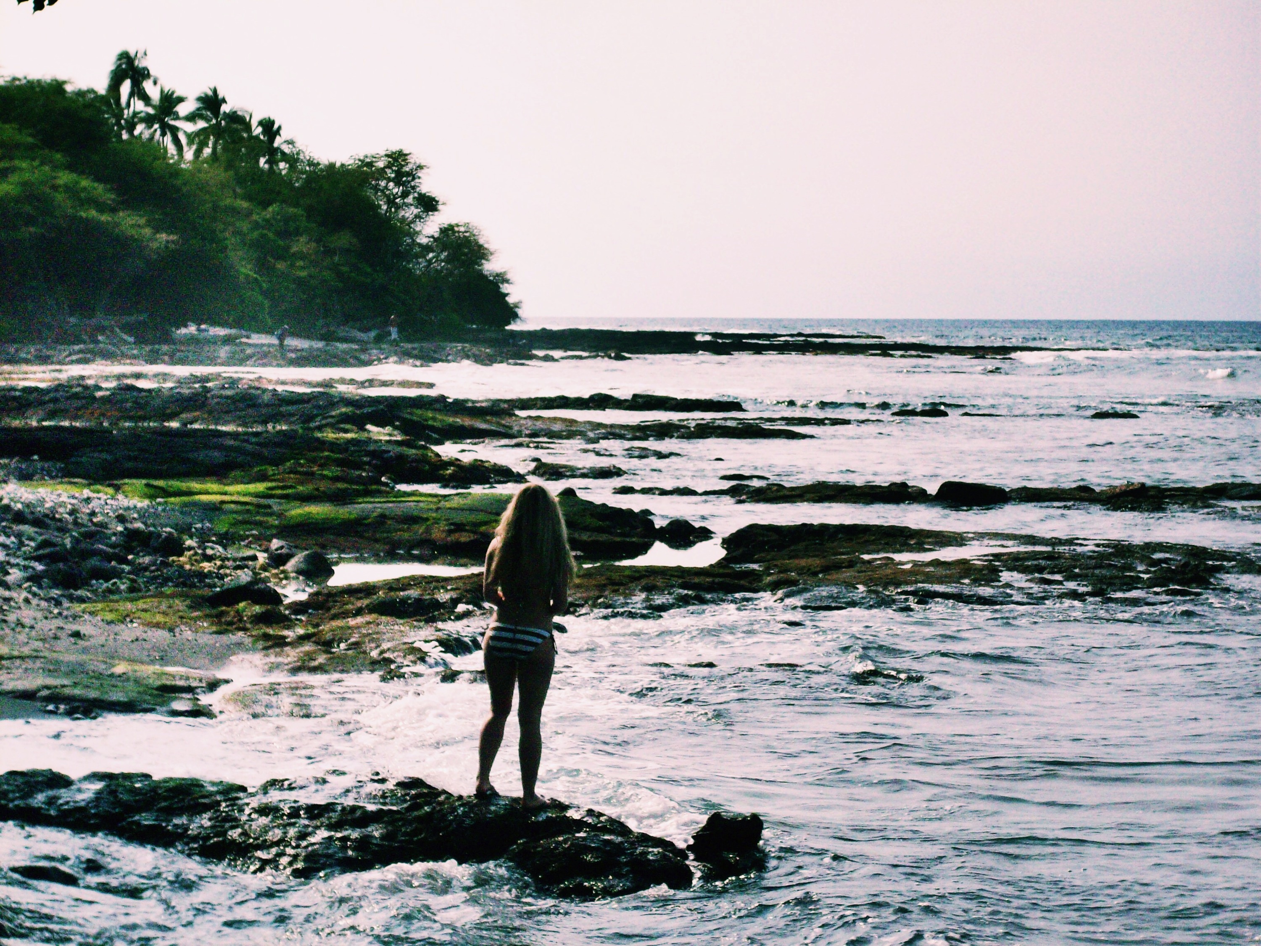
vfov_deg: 13.3
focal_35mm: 111
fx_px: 4044
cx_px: 630
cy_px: 473
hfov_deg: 17.7
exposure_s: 1/659
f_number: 10.4
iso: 200
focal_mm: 18.6
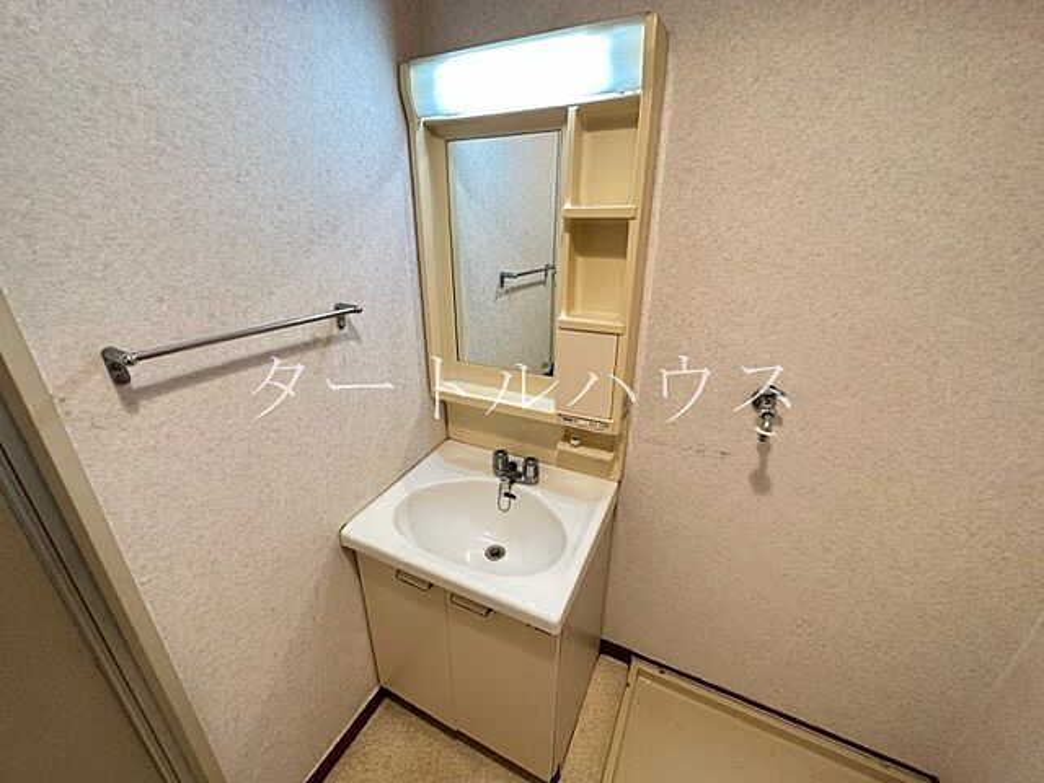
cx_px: 522
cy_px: 392
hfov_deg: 102.1
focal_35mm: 14
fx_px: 422
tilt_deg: -22.5
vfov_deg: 85.7
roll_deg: -0.5
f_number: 2.2
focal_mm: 2.22
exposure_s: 1/60
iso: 250
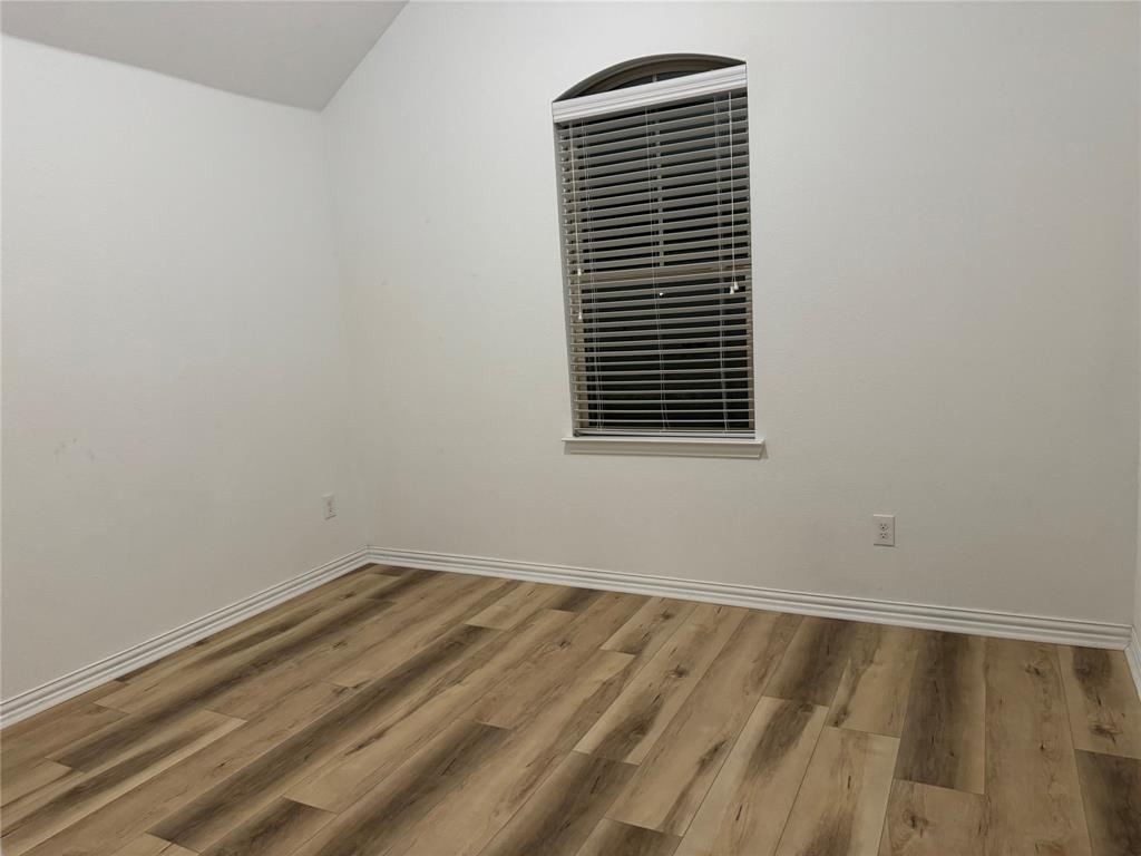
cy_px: 428
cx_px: 570
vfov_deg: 56.8
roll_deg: +4.2
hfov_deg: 71.6
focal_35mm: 24
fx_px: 791
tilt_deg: -9.4
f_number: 1.78
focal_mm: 6.86
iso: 320
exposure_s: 1/60
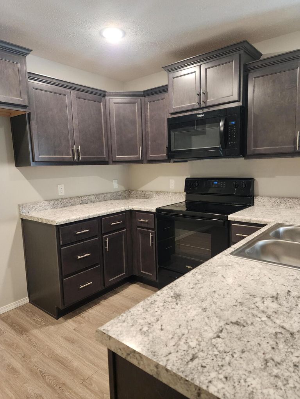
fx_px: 266
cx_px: 150
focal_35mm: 23
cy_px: 200
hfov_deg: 58.9
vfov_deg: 73.9
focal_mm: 6.4
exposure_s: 1/120
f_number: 1.8
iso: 640
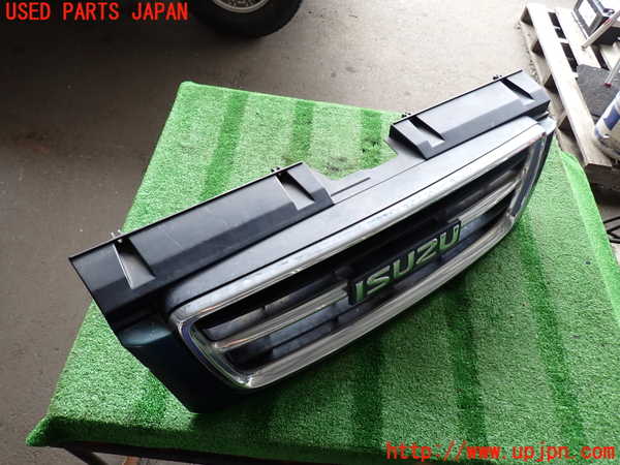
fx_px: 448
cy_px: 232
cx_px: 310
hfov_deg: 69.4
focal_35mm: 25
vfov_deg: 54.9
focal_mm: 4.5
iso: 100
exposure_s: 1/60
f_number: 2
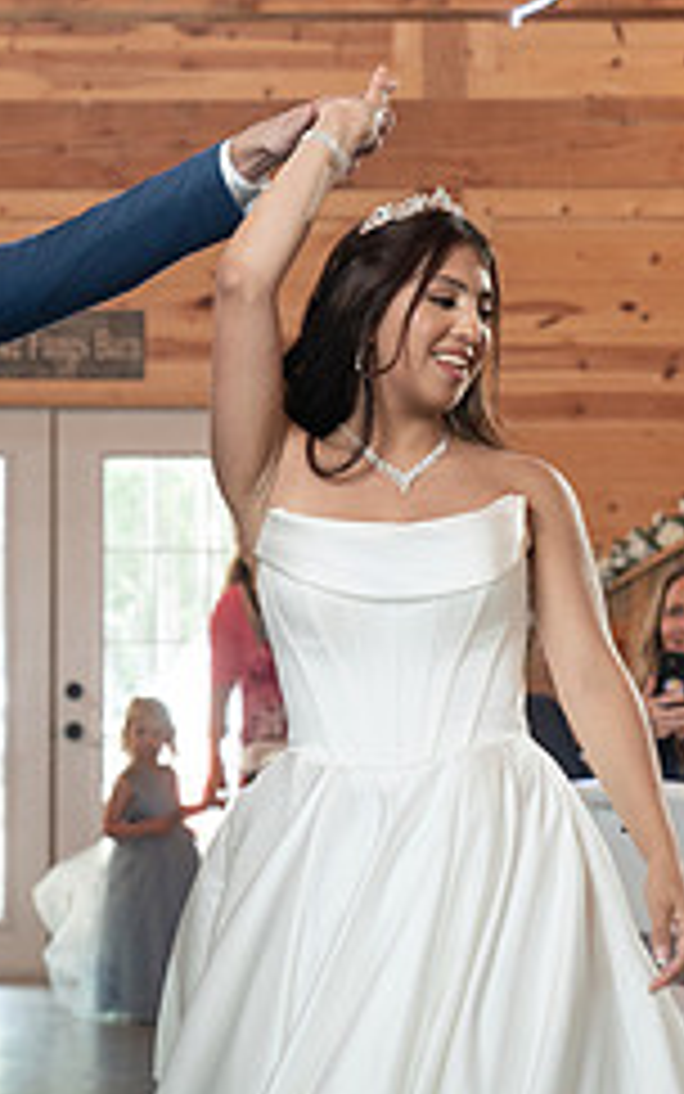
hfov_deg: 11.2
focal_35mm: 117
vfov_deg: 17.8
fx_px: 3488
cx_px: 171
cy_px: 671
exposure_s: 1/200
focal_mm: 62
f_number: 4
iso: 2000
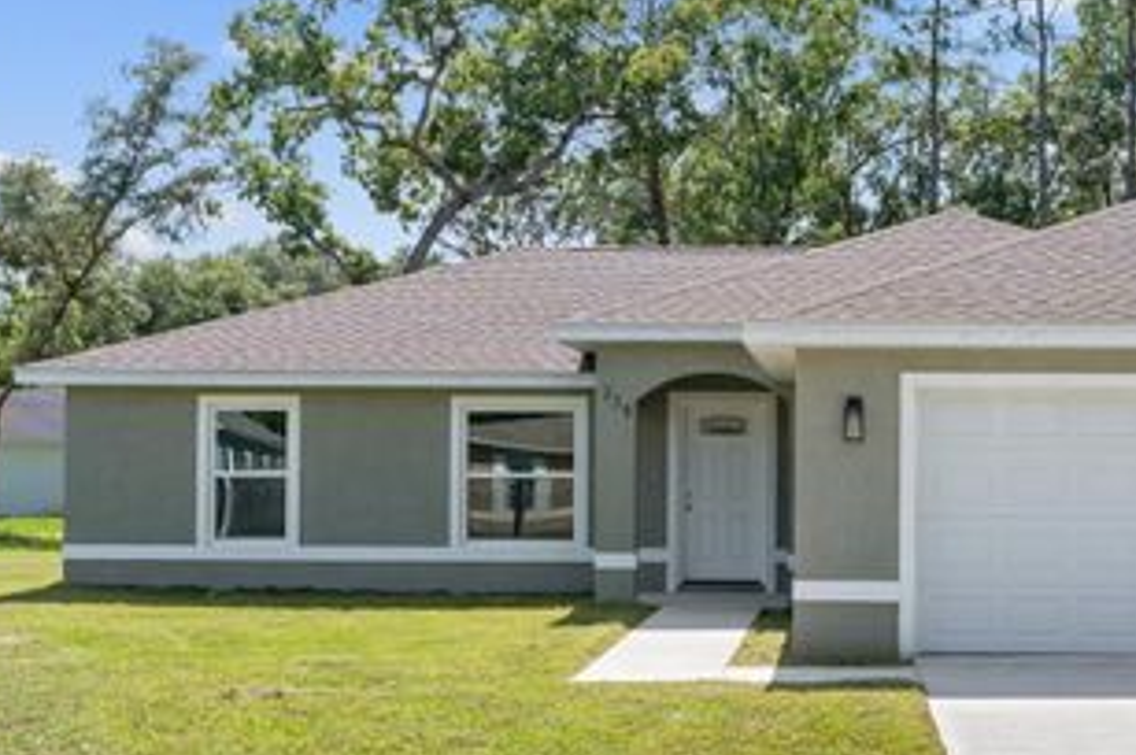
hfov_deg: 34.2
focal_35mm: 57
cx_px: 877
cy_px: 461
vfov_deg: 23.7
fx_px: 1797
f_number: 9
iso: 100
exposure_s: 1/80
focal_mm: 35
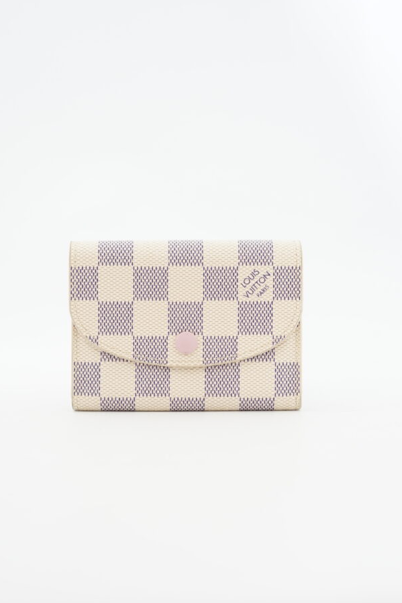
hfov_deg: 23.8
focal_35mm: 57
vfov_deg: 35.0
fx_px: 954
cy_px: 320
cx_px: 184
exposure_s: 1/13
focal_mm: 50
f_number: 5.6
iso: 640
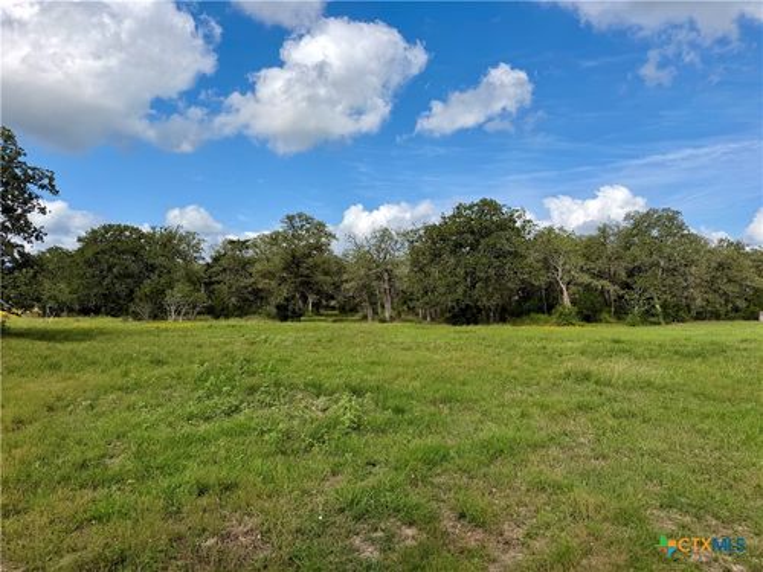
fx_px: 529
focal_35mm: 24
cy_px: 286
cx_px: 382
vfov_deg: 56.8
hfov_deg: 71.6
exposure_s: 1/5714
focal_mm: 6.76
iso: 80
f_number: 1.78
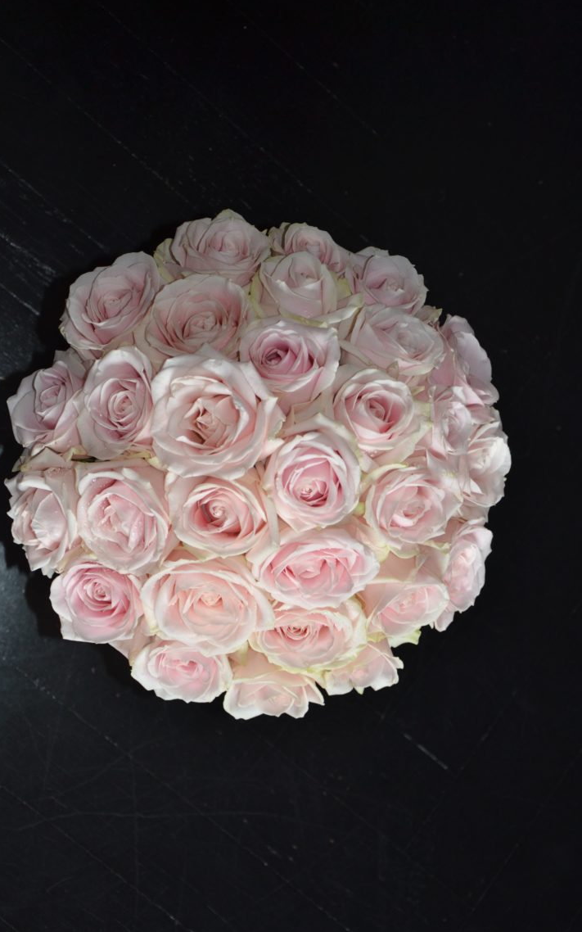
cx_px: 294
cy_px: 468
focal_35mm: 65
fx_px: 1650
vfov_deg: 31.5
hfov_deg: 20.0
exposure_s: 1/125
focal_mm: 42
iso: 400
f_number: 4.8
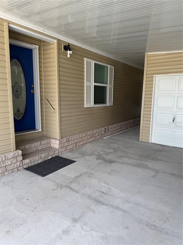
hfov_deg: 56.8
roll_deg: -1.5
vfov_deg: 71.6
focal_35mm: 24
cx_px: 92
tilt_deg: -8.9
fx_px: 169
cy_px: 122
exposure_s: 1/372
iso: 80
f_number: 1.78
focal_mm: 6.76
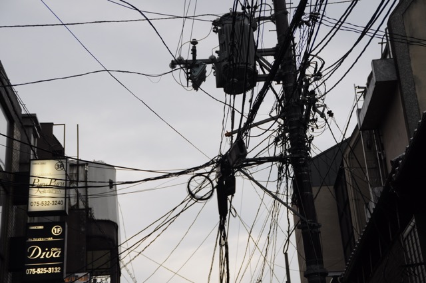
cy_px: 142
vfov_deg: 21.5
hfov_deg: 31.9
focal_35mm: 63
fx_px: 745
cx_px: 213
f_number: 5.6
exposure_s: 1/320
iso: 400
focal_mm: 42
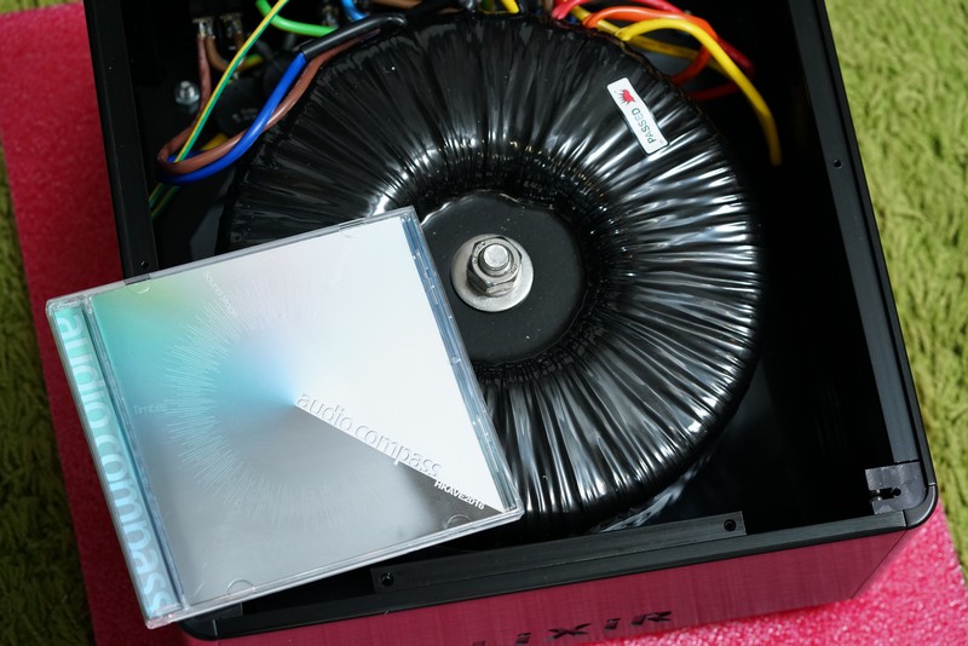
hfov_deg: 22.6
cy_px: 323
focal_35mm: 90
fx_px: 2421
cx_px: 484
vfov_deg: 15.2
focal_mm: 90
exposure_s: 1/60
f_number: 5.6
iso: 1600
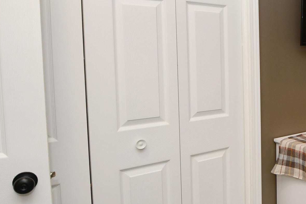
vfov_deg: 33.9
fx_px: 331
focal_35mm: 39
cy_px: 66
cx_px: 336
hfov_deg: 40.2
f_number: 4.5
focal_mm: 10
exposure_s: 1/60
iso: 125
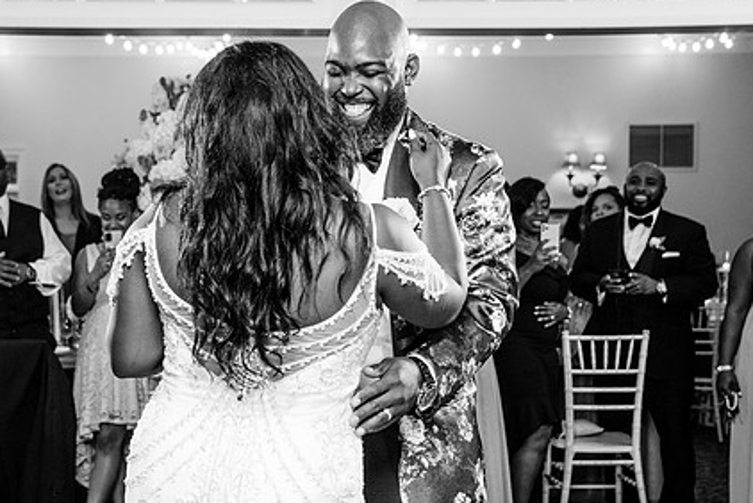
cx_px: 296
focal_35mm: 57
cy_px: 292
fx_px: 1193
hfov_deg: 34.9
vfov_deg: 23.8
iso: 4000
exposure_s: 1/200
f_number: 4
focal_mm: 41
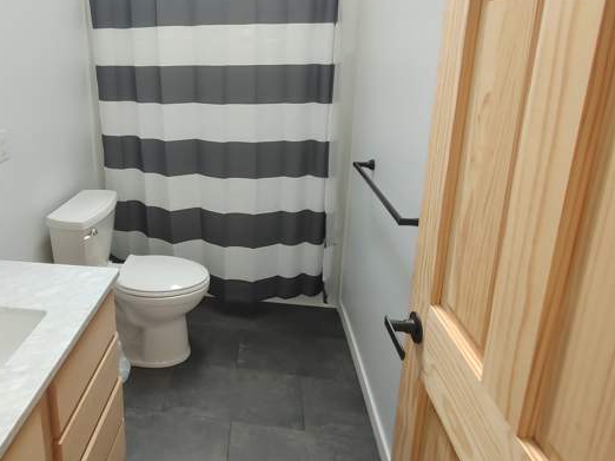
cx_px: 192
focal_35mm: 23
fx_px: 408
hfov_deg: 71.2
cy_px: 157
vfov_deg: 57.6
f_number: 2.2
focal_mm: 1.6
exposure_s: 1/40
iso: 50
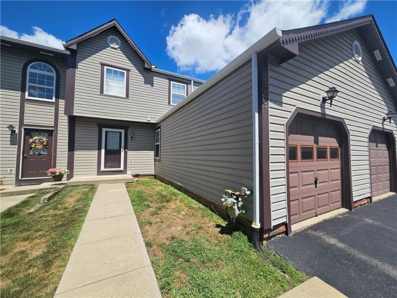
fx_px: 149
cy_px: 149
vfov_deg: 89.9
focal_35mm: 13
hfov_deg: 106.2
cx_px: 198
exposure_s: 1/2240
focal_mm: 2.2
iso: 50
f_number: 2.2
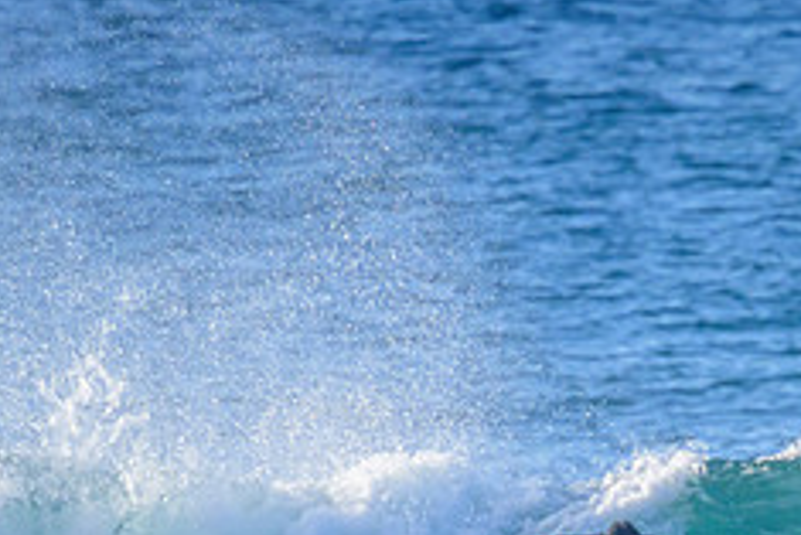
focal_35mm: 1976
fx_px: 43991
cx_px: 733
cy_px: 642
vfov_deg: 0.7
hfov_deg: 1.0
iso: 2000
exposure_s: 1/2000
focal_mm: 800
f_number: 11
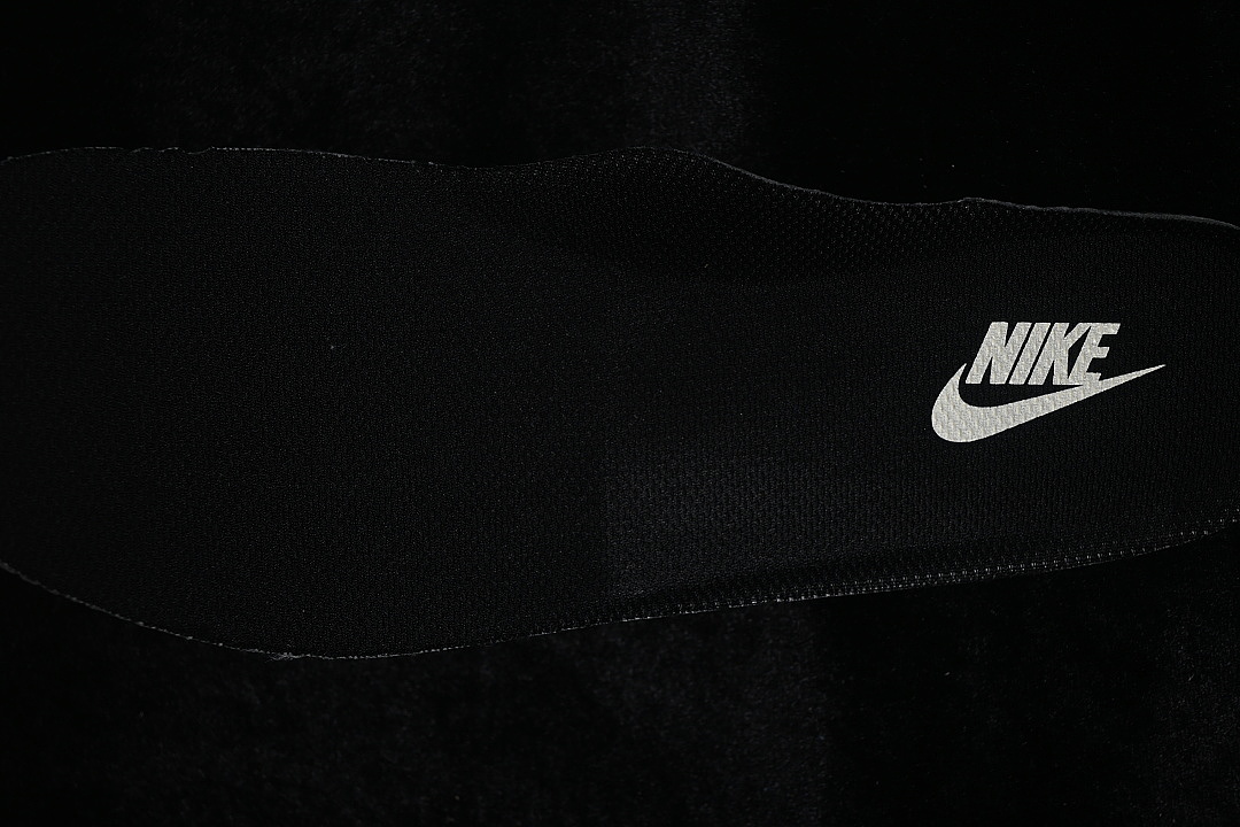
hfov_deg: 27.0
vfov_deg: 18.2
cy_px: 414
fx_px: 2583
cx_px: 620
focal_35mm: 75
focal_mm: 50
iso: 160
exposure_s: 1/60
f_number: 6.3
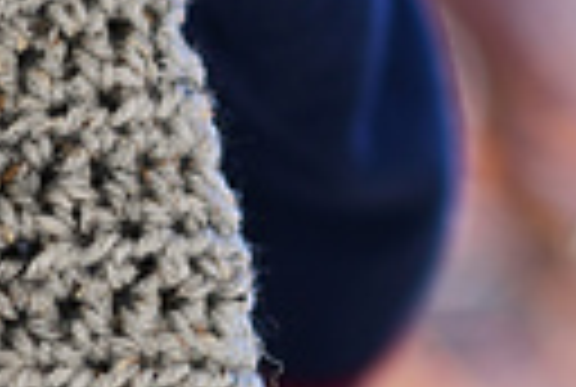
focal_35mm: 424
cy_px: 466
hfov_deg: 4.9
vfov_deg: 3.3
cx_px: 342
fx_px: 6800
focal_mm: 85
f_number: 2.5
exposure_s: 1/1250
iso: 160
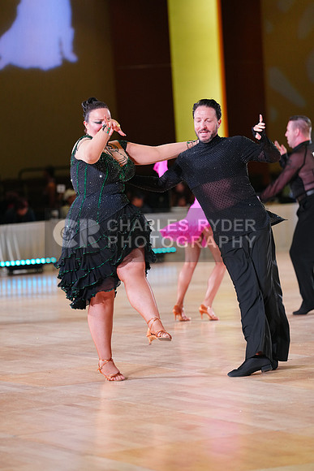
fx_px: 1883
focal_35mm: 144
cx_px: 157
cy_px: 236
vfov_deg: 14.2
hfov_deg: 9.5
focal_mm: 144
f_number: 2.8
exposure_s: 1/320
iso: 2000
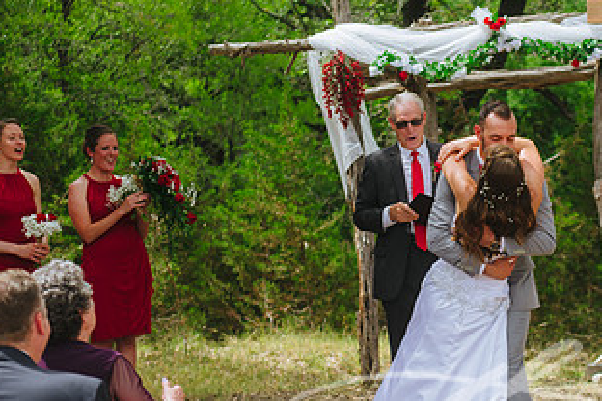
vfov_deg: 10.5
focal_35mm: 130
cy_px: 230
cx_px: 471
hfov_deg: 15.7
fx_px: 2174
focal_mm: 70
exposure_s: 1/1250
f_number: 2.8
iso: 160
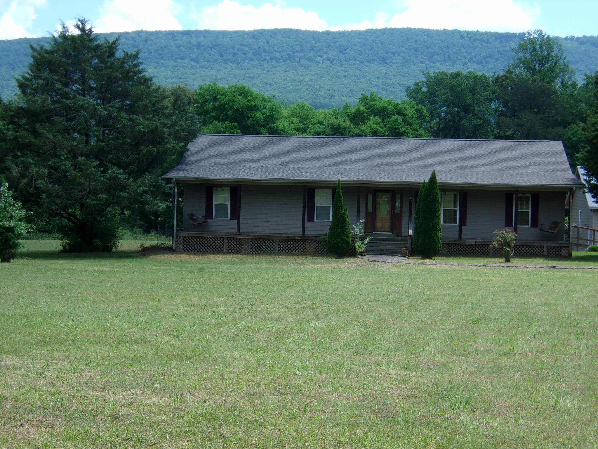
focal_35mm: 70
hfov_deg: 27.8
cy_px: 224
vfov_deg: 21.0
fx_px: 1209
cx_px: 299
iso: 80
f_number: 4.9
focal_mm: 12.5
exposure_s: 1/280
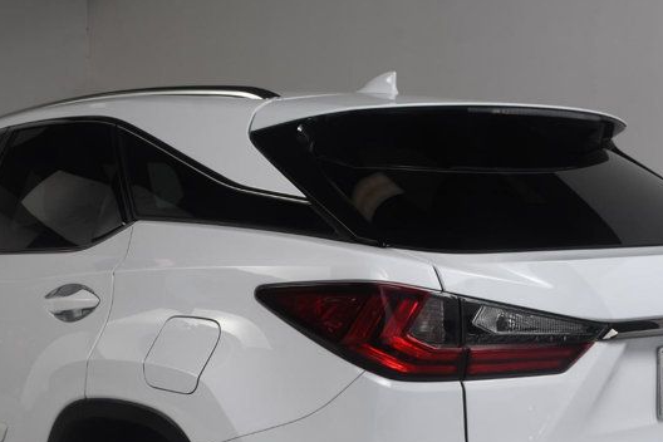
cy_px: 404
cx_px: 276
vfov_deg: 20.8
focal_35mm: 64
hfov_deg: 31.4
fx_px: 1179
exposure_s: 1/160
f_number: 13
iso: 100
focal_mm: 22
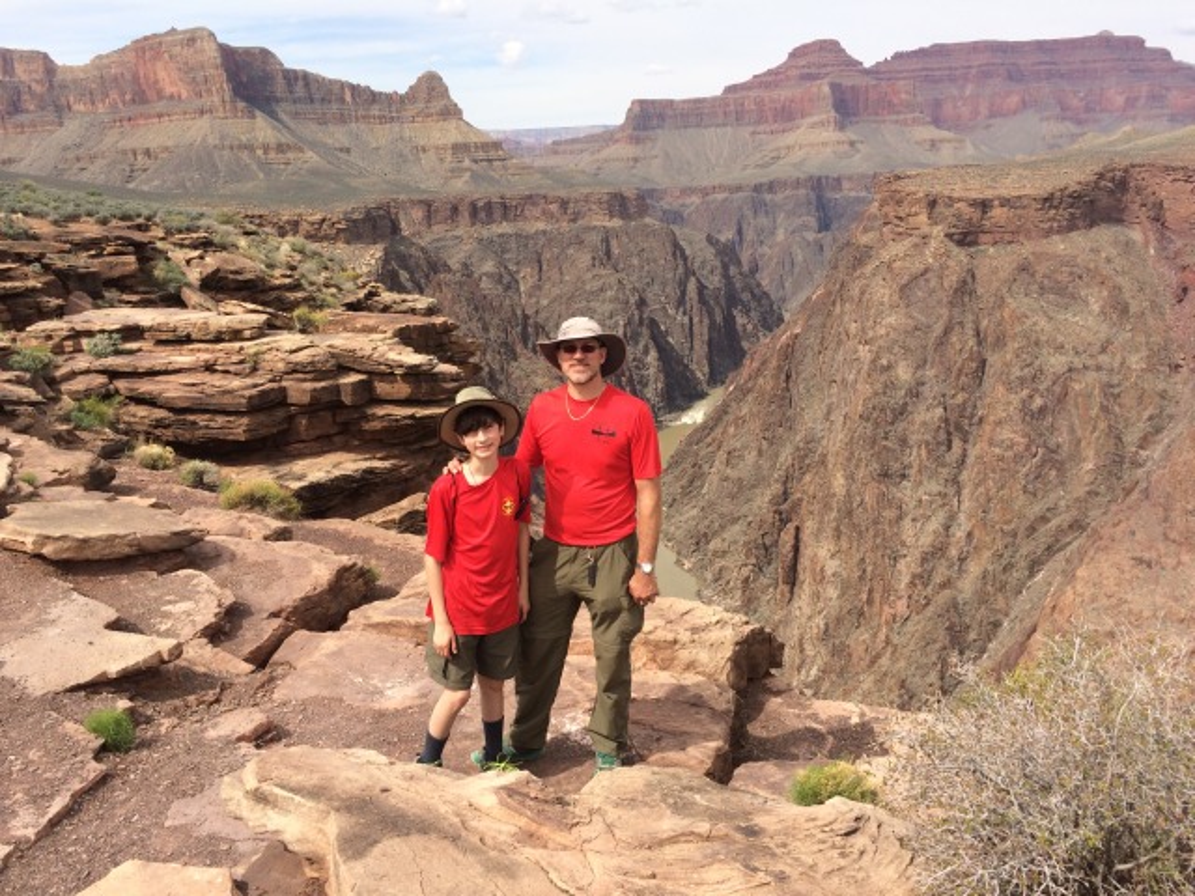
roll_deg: +1.3
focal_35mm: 29
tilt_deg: -16.0
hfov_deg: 61.7
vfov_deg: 48.2
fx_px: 1001
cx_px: 598
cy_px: 448
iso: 32
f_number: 2.2
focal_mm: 4.15
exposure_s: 1/1709
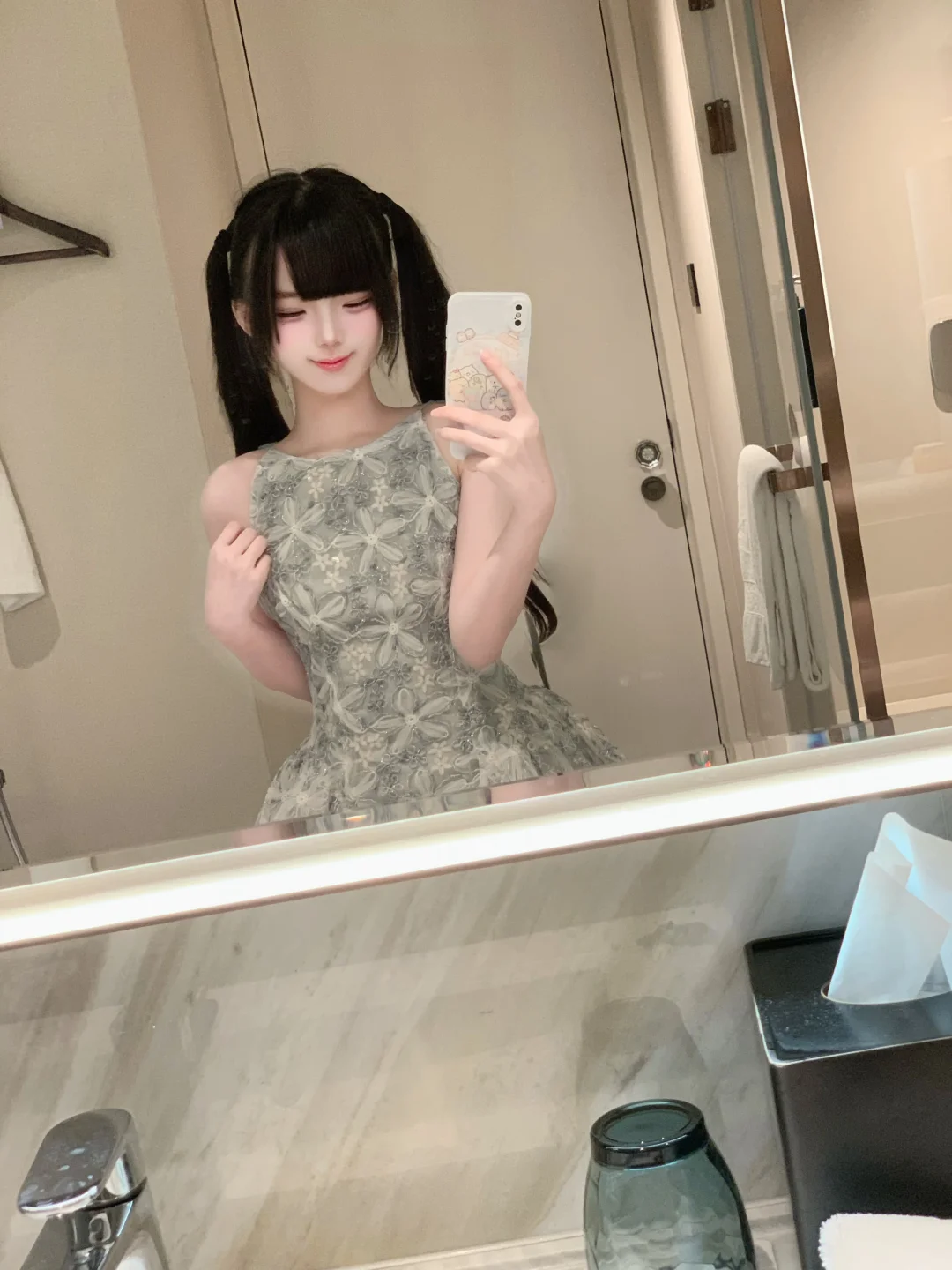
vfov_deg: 36.8
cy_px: 635
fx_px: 1907
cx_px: 476
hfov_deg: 28.0
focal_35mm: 52
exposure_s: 1/60
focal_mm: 6
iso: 200
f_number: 2.4
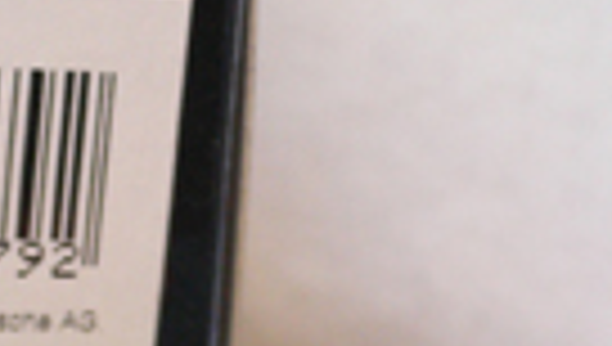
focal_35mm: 195
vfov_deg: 6.2
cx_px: 32
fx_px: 3169
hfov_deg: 10.9
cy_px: 571
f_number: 3.8
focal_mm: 10.1
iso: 200
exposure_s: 1/8
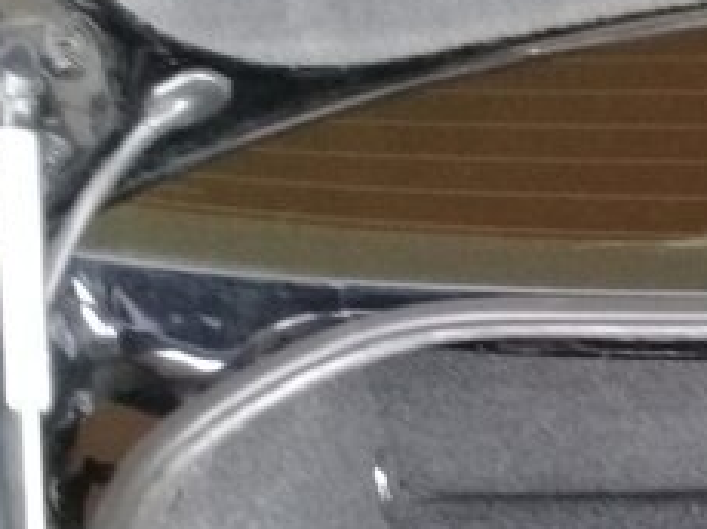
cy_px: 715
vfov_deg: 15.6
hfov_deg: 19.8
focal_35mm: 89
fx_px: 1816
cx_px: 981
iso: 160
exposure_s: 1/40
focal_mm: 3.3
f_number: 2.2
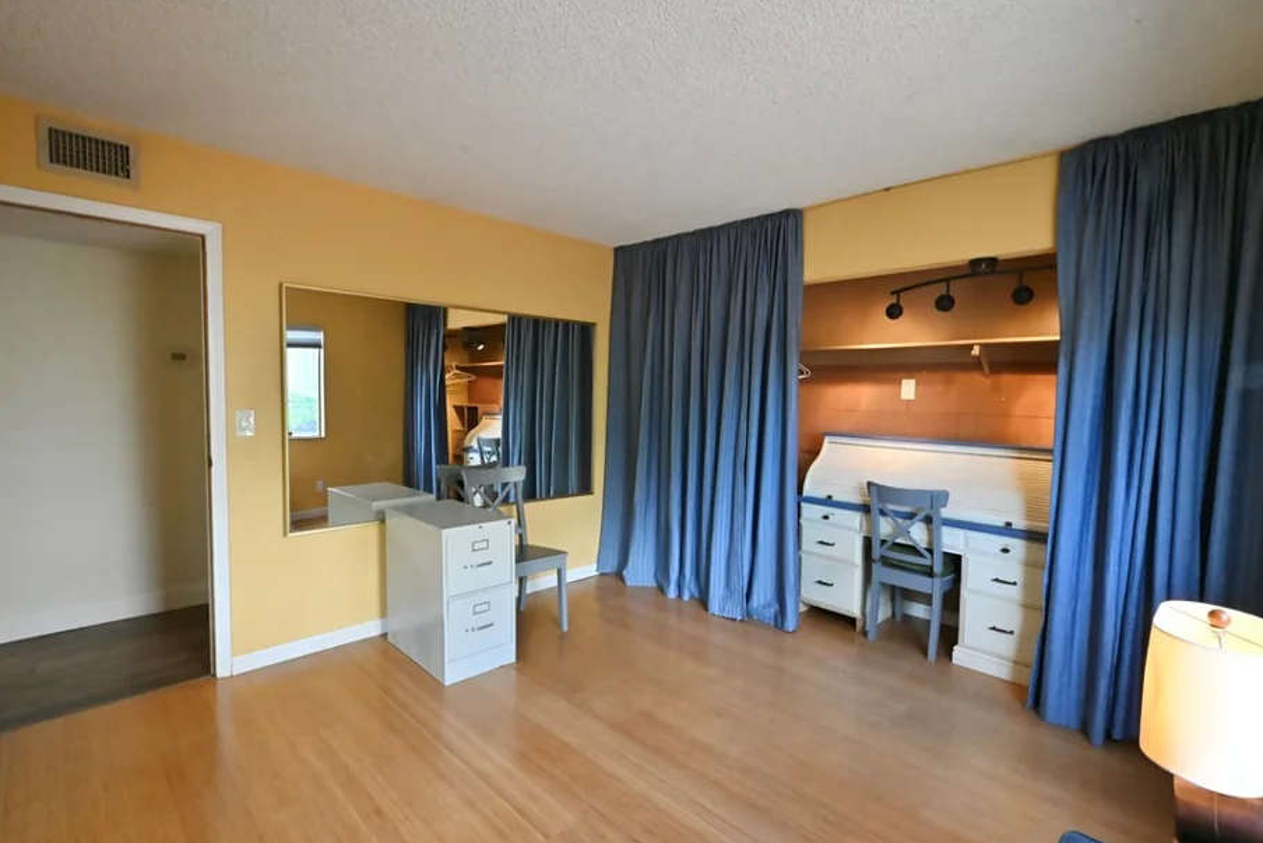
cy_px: 427
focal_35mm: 17
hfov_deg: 93.3
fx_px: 596
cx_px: 636
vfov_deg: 70.5
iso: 12800
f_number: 18
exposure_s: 1/60
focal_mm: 15
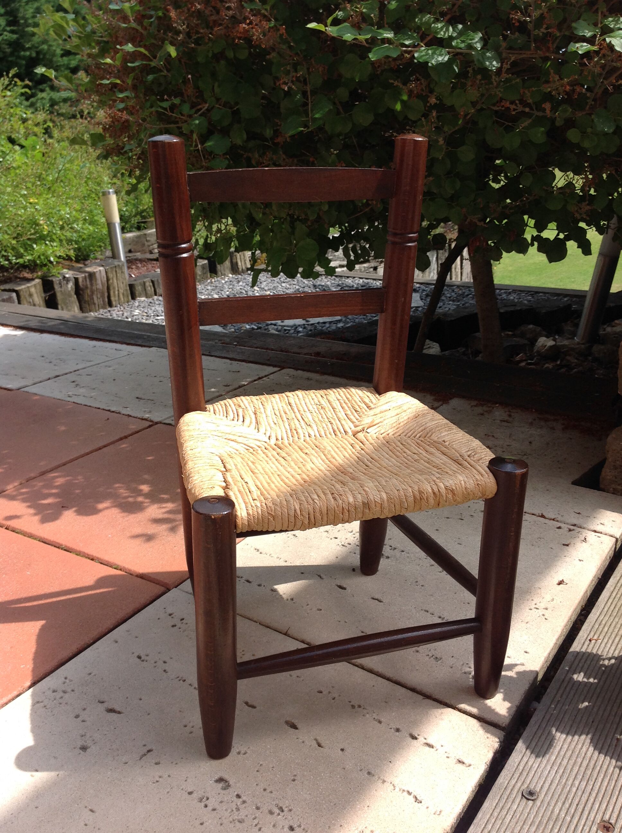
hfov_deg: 40.6
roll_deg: +2.8
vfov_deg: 52.7
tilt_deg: -21.2
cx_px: 311
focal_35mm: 35
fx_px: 841
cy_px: 416
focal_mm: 4.28
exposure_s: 1/1043
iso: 50
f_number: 2.4
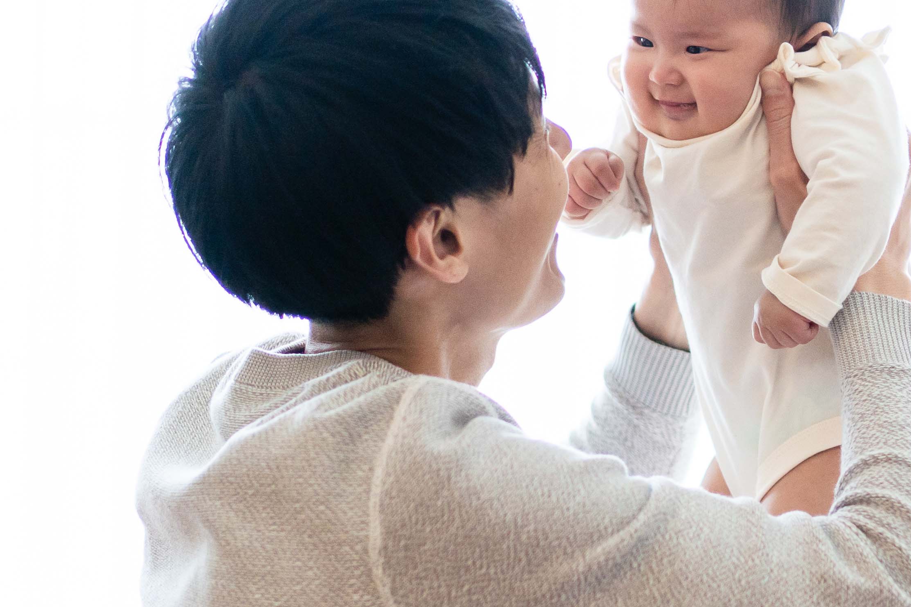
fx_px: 3744
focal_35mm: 148
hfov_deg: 13.6
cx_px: 965
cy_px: 405
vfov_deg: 9.3
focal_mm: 55
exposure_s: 1/250
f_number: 1.8
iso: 320
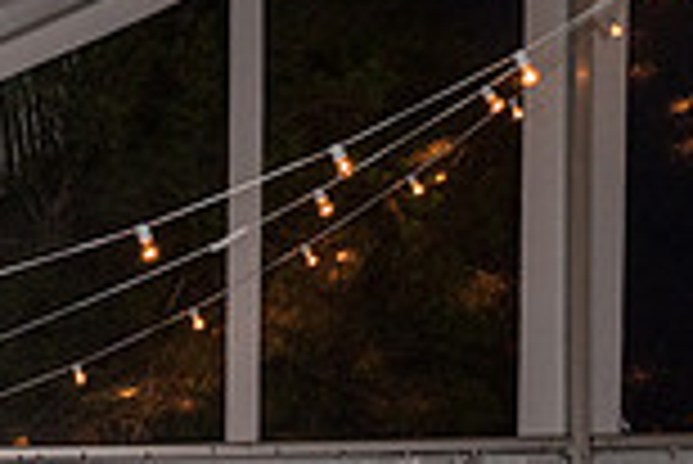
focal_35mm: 140
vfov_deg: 9.4
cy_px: 820
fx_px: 2697
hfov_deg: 13.3
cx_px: -514
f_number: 5
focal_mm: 35
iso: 2000
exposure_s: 1/200
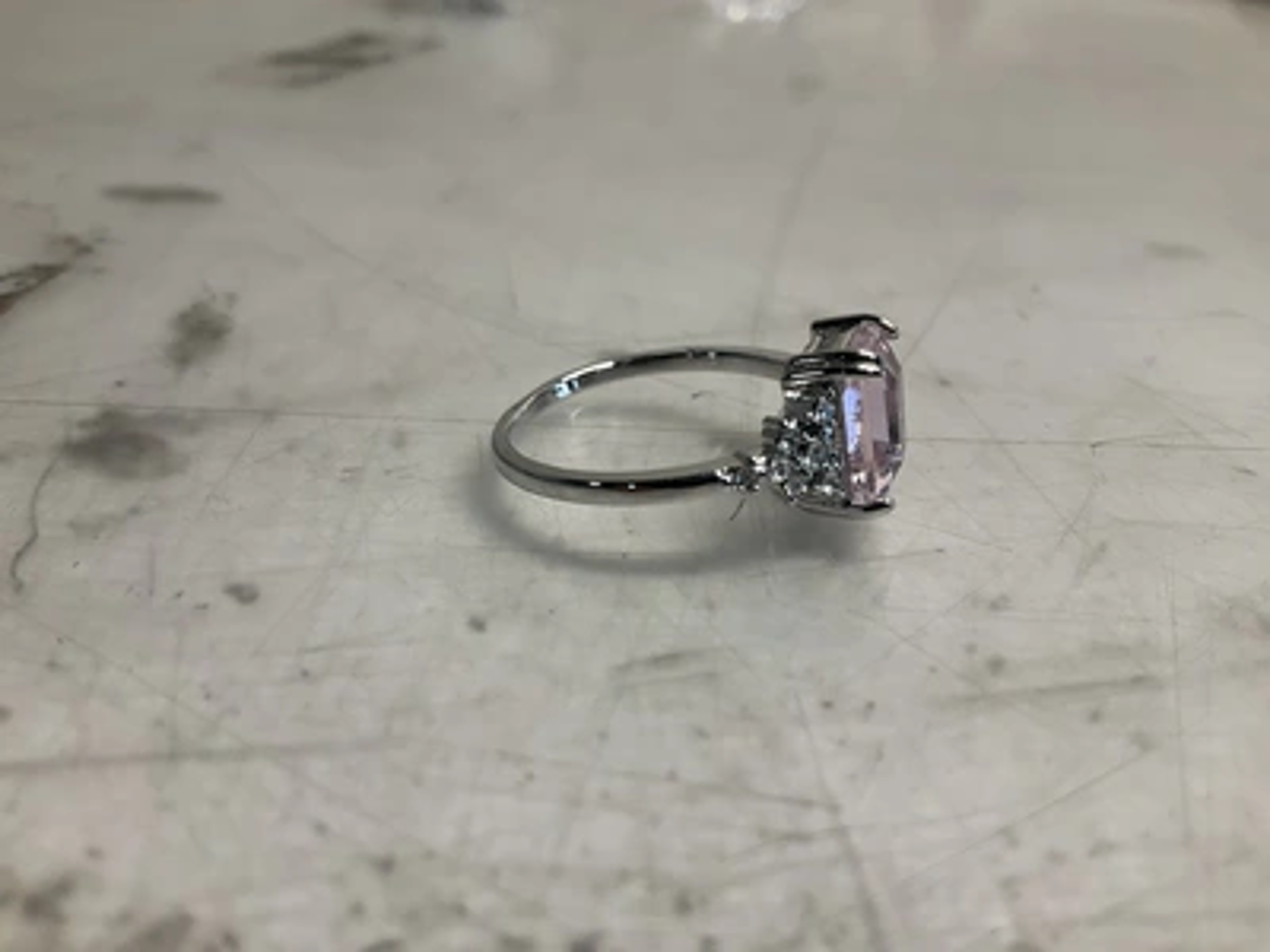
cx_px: 635
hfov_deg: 61.7
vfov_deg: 48.2
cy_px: 476
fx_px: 1064
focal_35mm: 29
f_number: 1.8
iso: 40
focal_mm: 3
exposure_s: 1/120
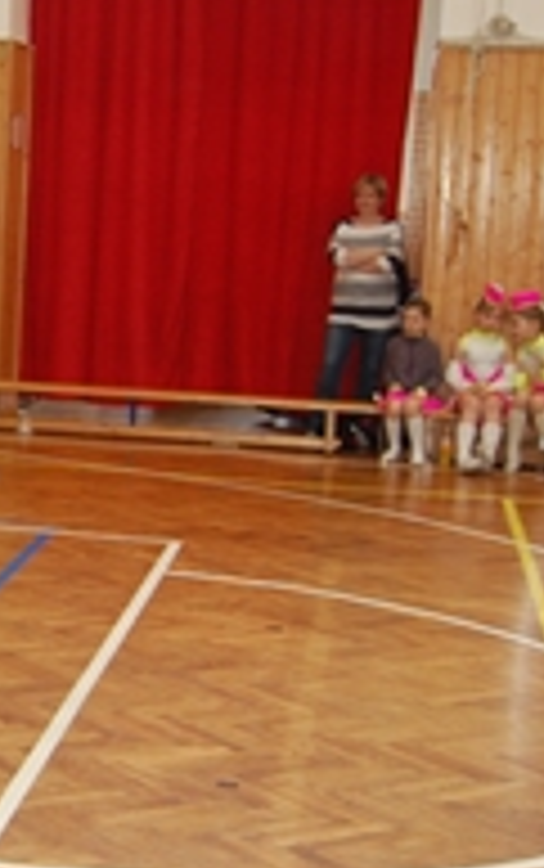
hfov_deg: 15.2
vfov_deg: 26.1
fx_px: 1870
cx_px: -297
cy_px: 373
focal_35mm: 79
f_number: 3.8
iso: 400
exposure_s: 1/60
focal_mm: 20
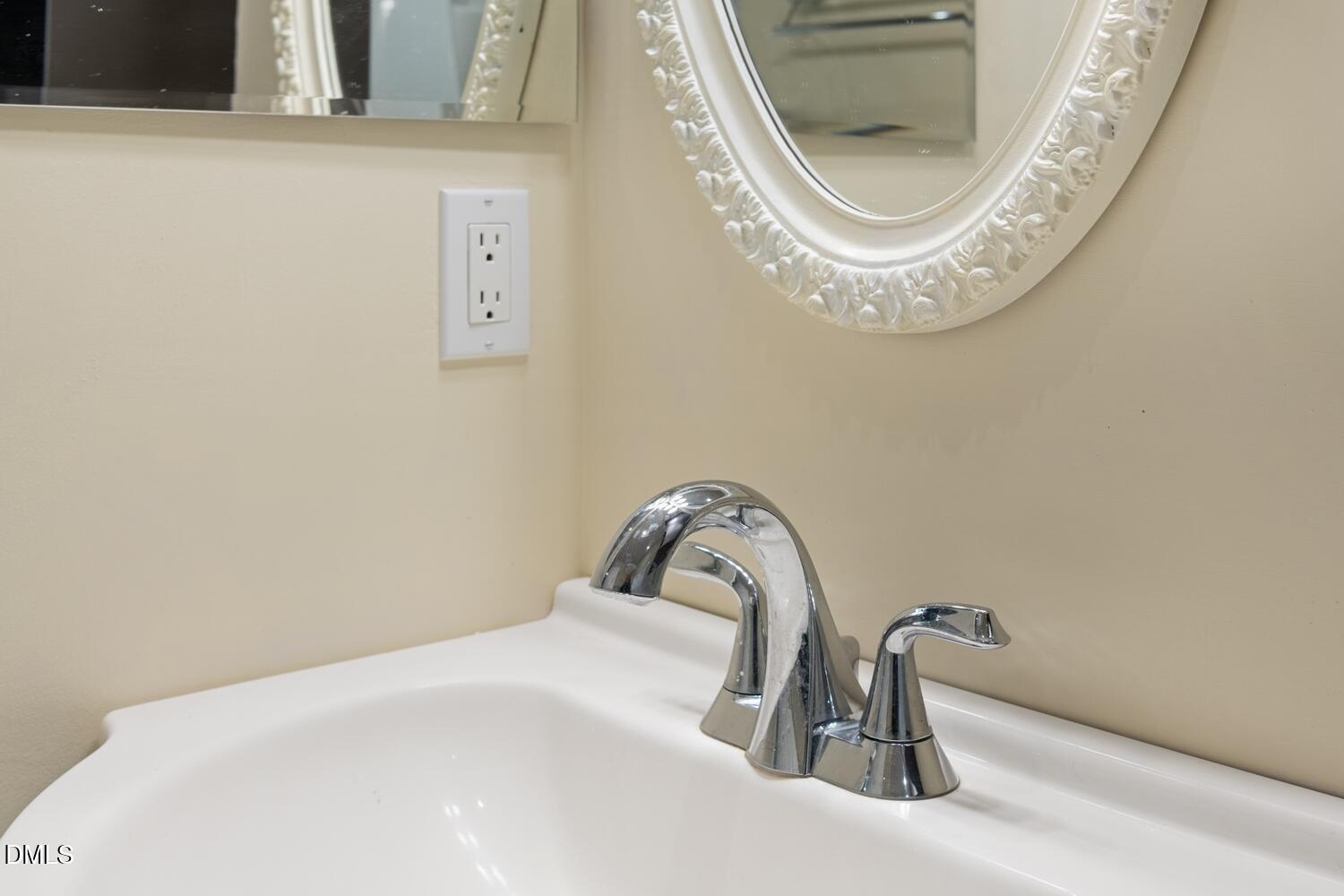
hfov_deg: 48.5
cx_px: 672
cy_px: 448
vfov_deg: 33.4
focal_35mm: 40
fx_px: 1493
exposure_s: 1/8
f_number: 8
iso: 400
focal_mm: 40
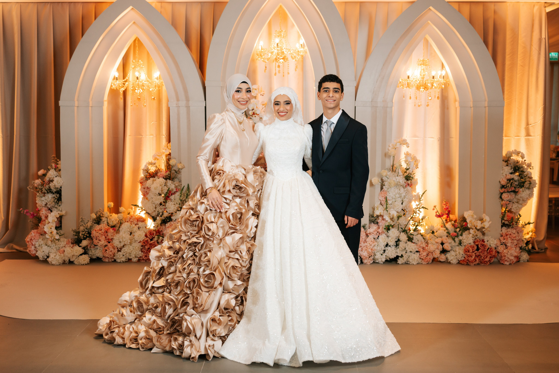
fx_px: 646
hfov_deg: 46.8
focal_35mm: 42
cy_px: 187
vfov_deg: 32.2
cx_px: 271
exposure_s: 1/200
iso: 400
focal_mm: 35
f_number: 2.8
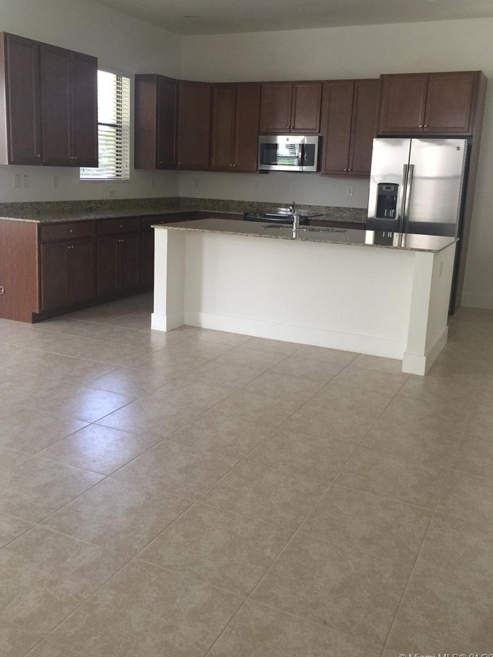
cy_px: 292
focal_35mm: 33
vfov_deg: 55.2
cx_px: 231
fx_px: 627
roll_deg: -1.4
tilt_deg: -10.6
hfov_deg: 42.9
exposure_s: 1/15
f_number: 2.2
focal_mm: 4.15
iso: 64
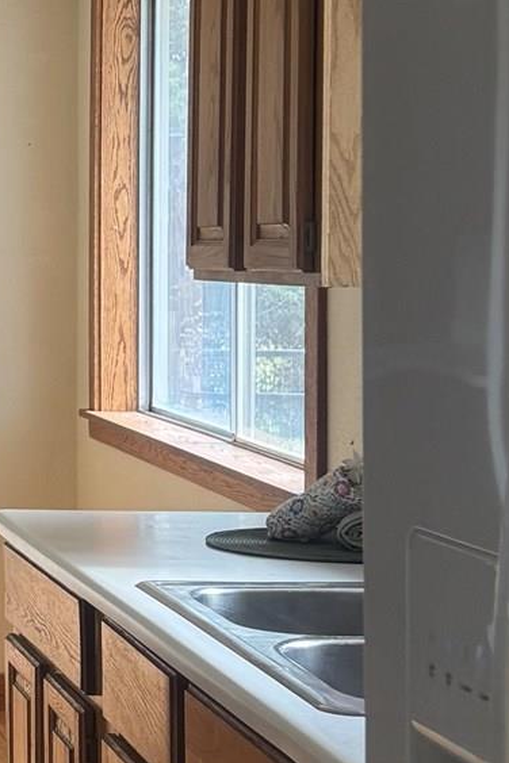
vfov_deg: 20.0
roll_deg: +0.3
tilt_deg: -0.4
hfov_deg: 12.1
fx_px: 2163
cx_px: -470
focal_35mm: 102
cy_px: 257
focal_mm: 6.76
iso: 125
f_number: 1.78
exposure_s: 1/121
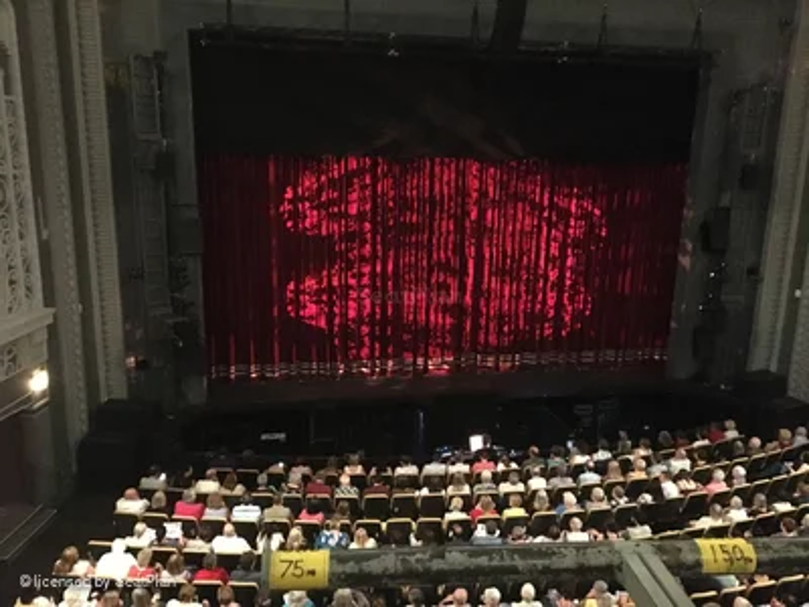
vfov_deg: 48.2
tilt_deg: -12.5
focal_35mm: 29
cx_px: 404
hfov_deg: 61.7
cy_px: 304
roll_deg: -1.3
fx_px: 678
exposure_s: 1/17
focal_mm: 4.15
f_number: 2.2
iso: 2000
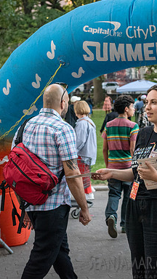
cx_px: 142
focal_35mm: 95
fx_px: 703
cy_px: 139
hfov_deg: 12.6
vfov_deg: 22.5
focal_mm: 60
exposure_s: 1/400
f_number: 4
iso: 3200
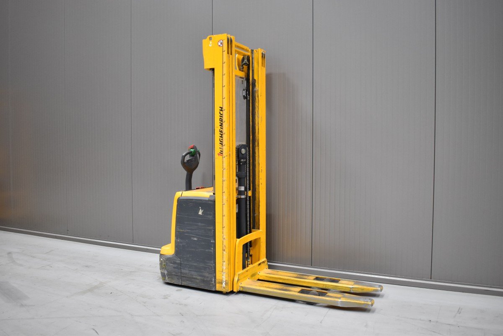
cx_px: 252
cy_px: 168
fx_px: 440
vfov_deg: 41.7
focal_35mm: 32
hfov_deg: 59.5
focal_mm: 21
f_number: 4.5
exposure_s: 1/60
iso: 1250
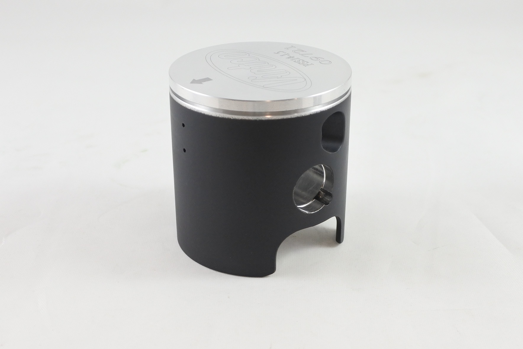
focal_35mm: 36
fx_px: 523
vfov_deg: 36.9
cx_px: 262
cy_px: 174
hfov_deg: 53.1
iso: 500
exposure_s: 1/125
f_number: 4
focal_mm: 13.4
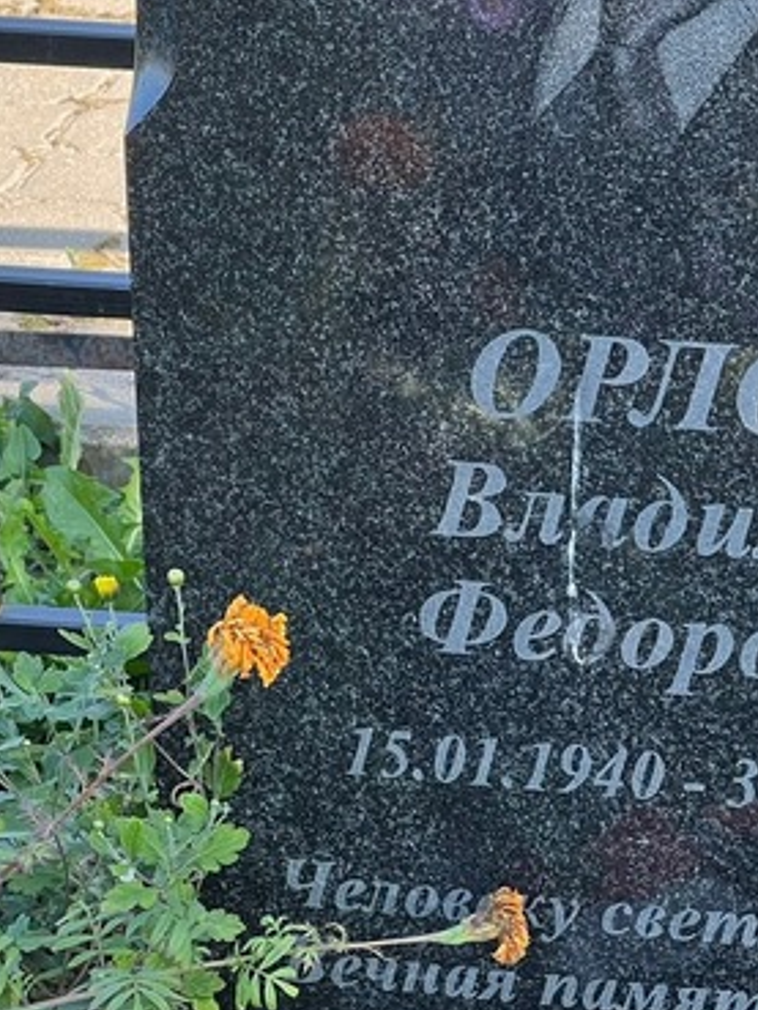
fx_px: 4873
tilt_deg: -25.4
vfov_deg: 11.8
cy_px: 416
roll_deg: +0.4
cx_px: 679
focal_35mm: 167
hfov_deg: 8.9
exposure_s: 1/99
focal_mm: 9
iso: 32
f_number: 2.8
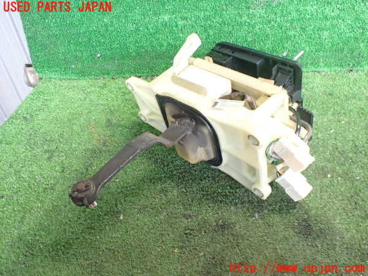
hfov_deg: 60.0
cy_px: 138
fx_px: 319
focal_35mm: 30
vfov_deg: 46.8
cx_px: 184
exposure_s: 1/50
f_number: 2.3
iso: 800
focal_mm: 5.4
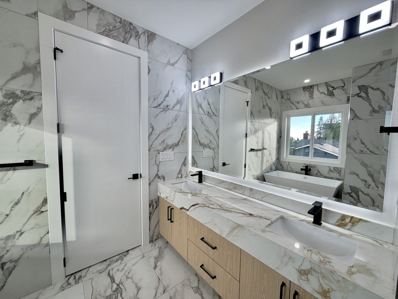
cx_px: 199
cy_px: 150
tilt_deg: -3.7
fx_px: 161
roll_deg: -0.6
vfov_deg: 85.7
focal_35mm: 14
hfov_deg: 102.1
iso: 64
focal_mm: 2.22
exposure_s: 1/186
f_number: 2.2
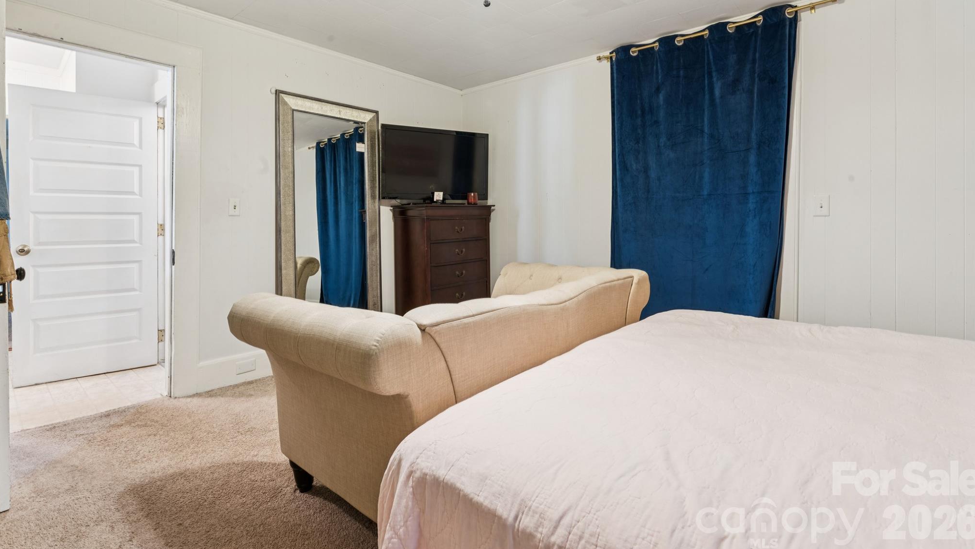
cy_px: 227
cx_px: 492
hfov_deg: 94.2
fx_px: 453
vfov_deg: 62.0
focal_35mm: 18
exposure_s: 5
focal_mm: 16.5
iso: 200
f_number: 13
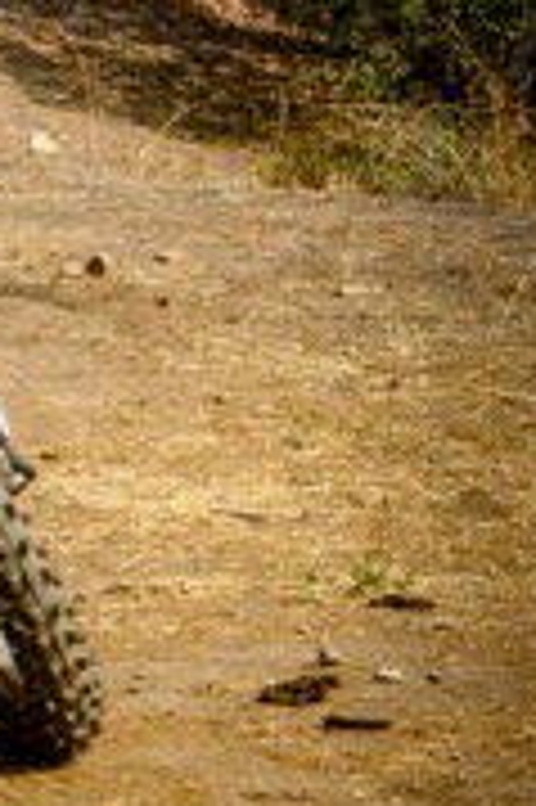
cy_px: -162
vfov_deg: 6.7
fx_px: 6891
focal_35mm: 308
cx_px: -691
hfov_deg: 4.4
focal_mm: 55
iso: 2000
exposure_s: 1/1000
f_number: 16
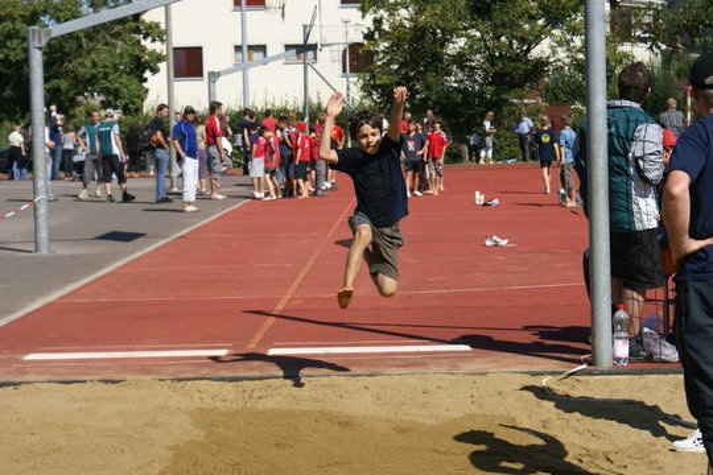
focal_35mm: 90
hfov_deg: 22.6
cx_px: 356
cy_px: 238
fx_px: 1782
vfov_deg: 15.2
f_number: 7.1
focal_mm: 60
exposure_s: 1/320
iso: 100
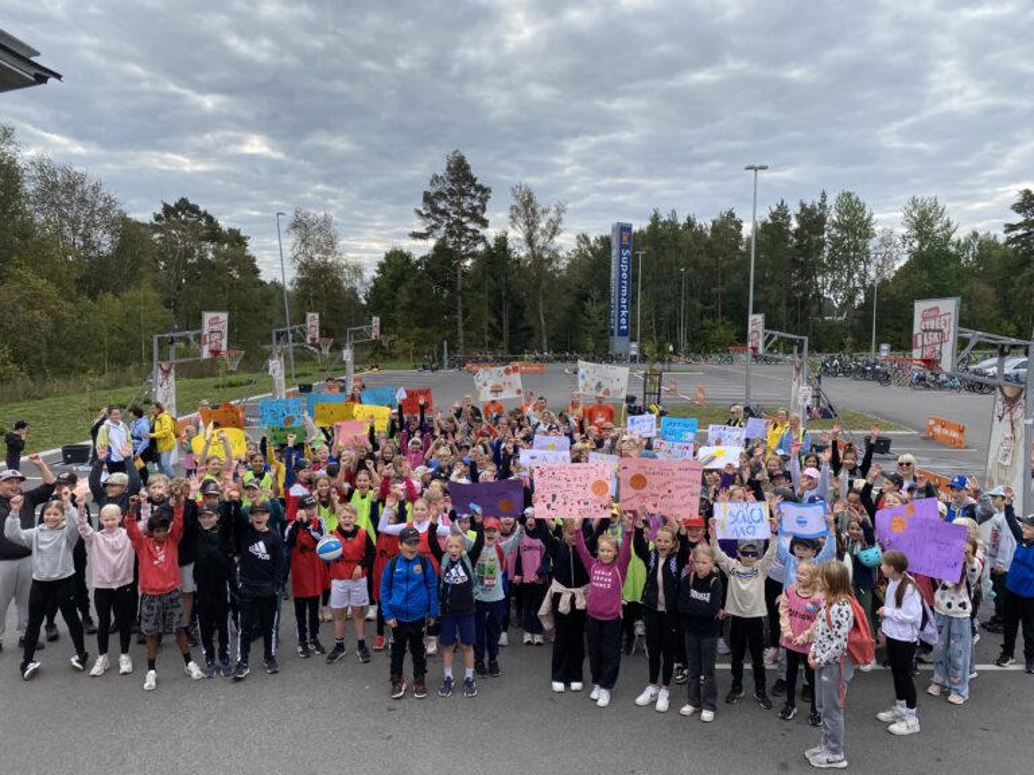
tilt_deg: -4.6
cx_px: 517
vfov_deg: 53.1
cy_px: 388
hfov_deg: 67.3
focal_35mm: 26
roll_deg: -0.9
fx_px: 777
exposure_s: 1/919
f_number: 1.8
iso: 32
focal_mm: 4.25
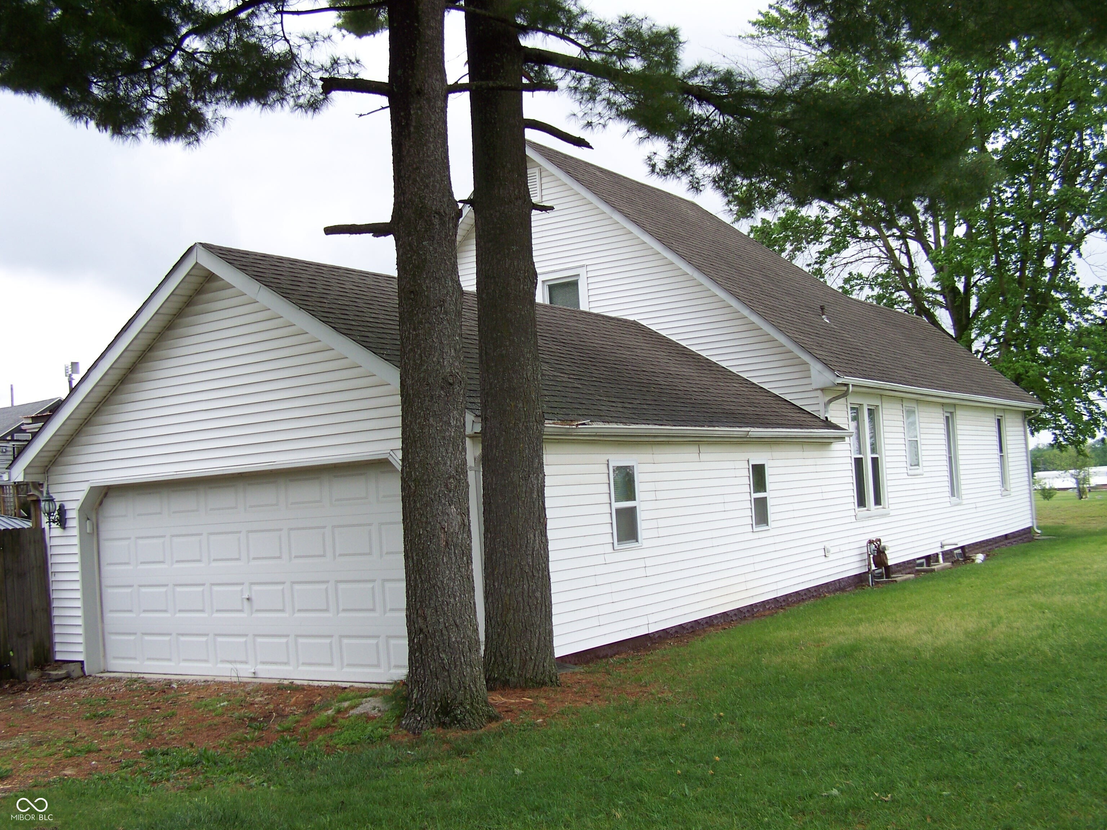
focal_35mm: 38
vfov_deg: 37.7
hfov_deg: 49.0
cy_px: 415
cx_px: 554
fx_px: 1215
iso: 64
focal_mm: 6.3
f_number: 2.8
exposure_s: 1/320
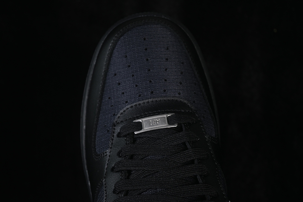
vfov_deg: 18.2
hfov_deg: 27.0
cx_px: 152
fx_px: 631
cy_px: 101
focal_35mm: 75
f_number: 6.3
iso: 160
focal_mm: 50
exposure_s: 1/60
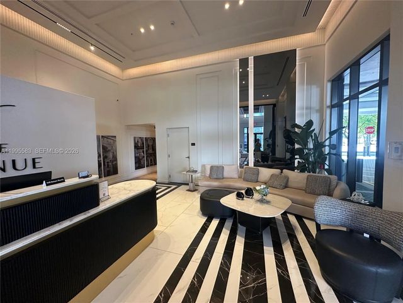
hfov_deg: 102.1
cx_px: 202
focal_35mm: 14
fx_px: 163
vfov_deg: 85.7
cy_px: 152
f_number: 2.2
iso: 250
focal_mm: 2.22
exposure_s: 1/120
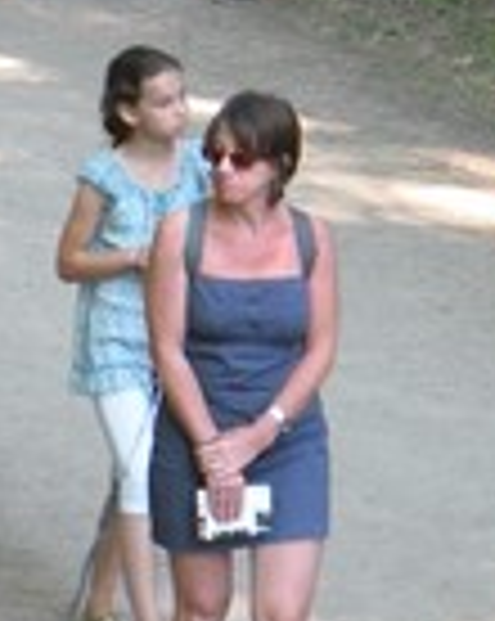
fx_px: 5818
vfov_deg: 6.1
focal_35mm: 317
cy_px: -86
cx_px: 58
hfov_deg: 4.9
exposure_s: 1/59.8
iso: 156
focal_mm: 9.8
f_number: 3.5
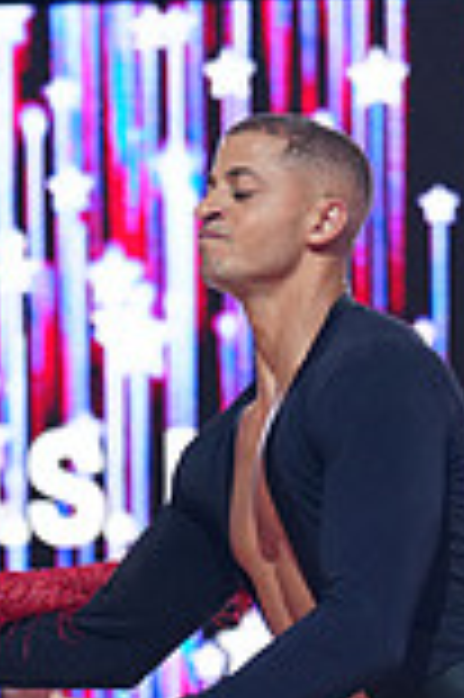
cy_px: 1045
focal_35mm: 289
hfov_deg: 4.7
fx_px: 5599
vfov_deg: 7.0
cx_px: 277
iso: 2000
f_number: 2.8
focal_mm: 77
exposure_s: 1/500
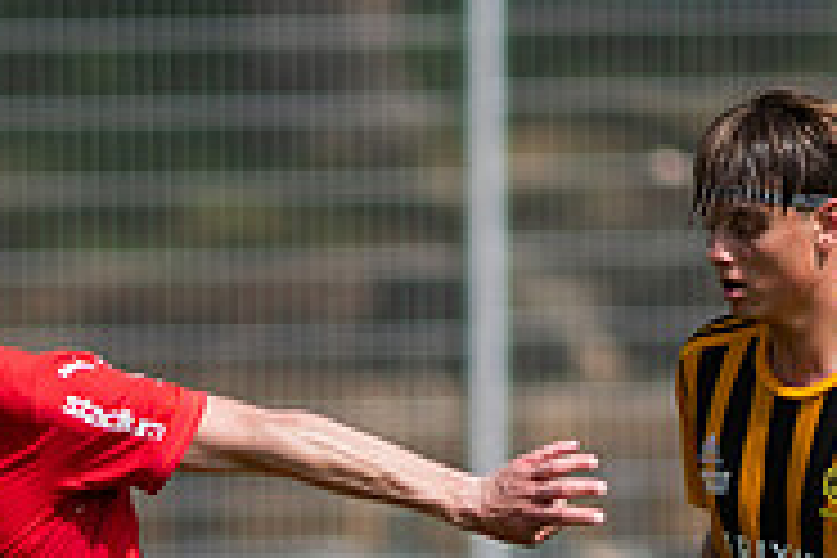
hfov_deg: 1.5
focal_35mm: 1400
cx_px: -22
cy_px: 835
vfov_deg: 1.0
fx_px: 32547
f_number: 3.2
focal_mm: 300
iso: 100
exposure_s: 1/1600
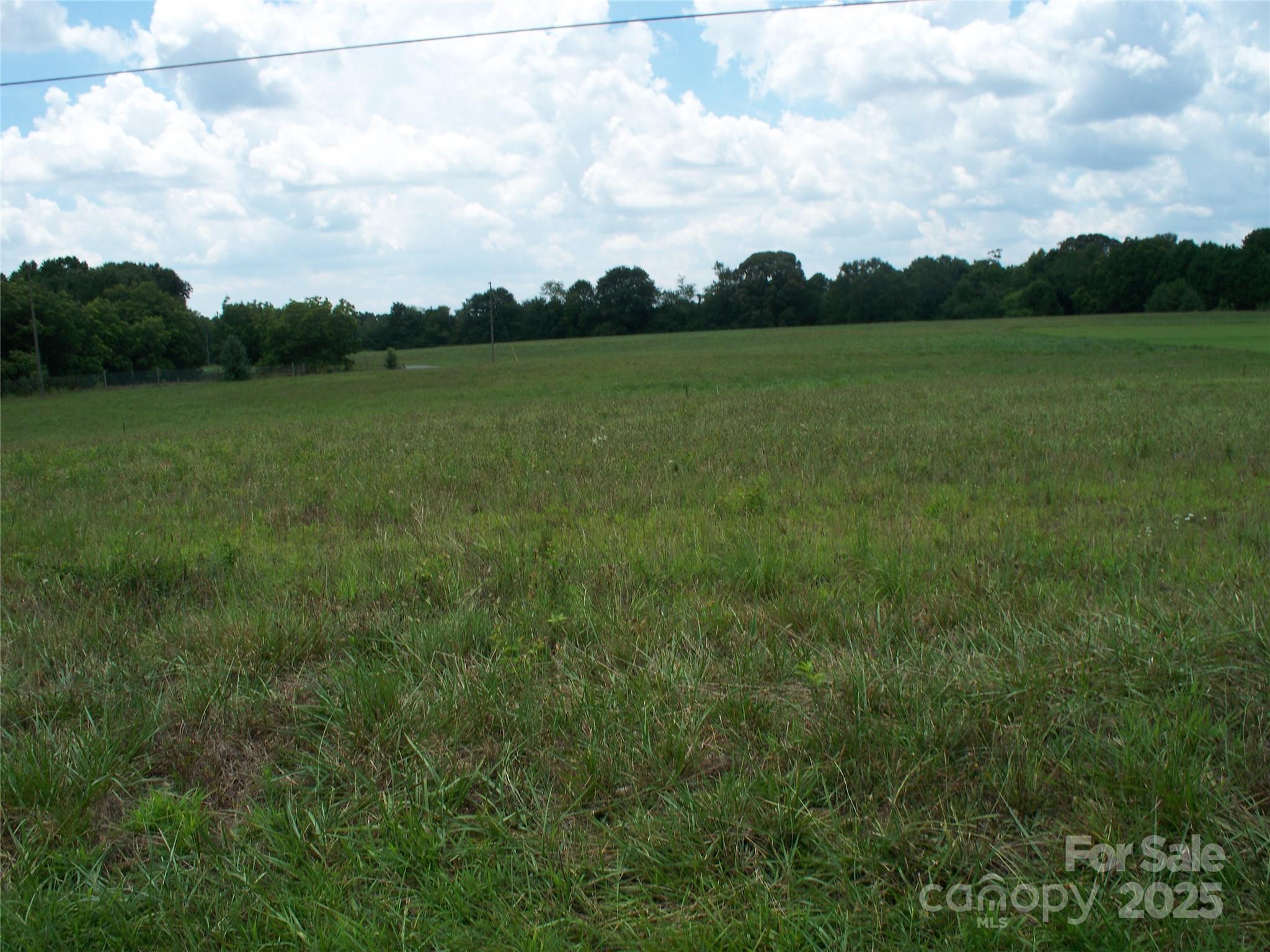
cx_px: 635
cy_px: 476
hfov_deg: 51.4
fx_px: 1321
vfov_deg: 39.7
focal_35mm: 36
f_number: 5
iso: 64
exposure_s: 1/400
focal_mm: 7.54
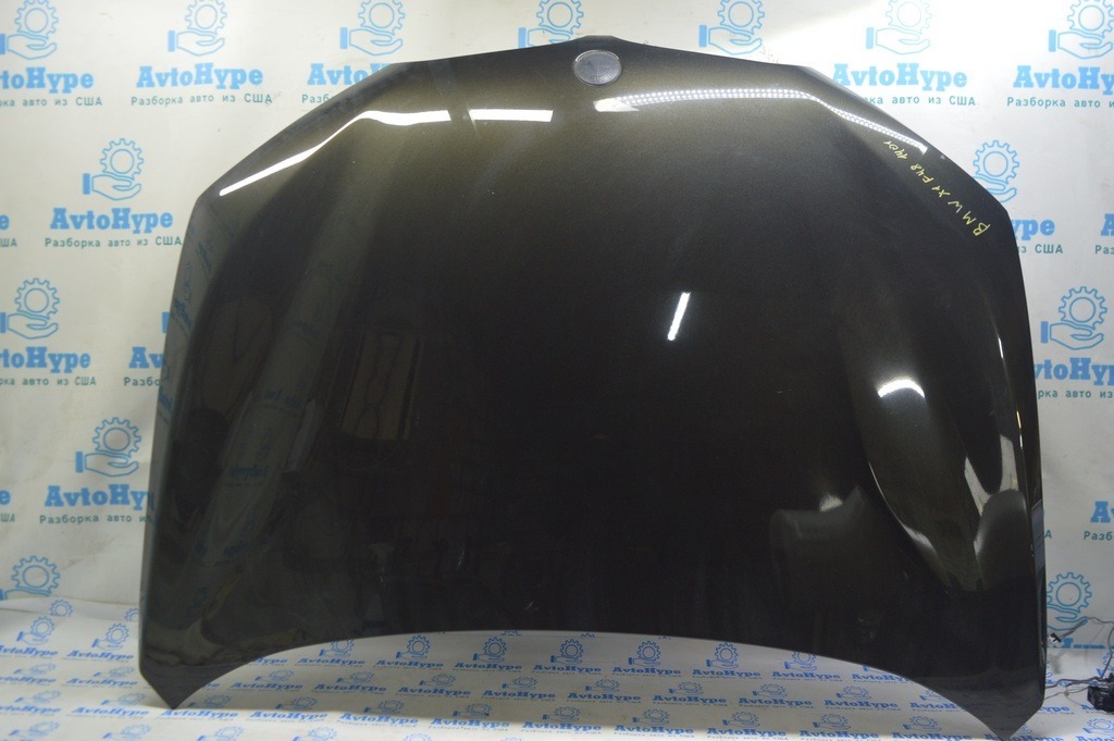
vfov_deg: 43.5
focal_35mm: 30
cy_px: 370
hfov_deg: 62.0
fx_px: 928
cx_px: 557
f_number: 5.6
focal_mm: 20
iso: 400
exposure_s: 1/20
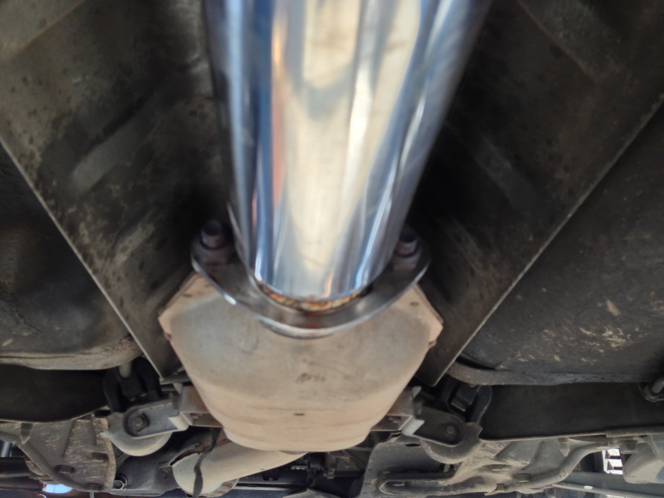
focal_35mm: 34
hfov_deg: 54.0
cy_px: 253
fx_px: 652
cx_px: 334
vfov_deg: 41.8
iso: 64
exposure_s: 1/120
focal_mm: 4.13
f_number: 2.4
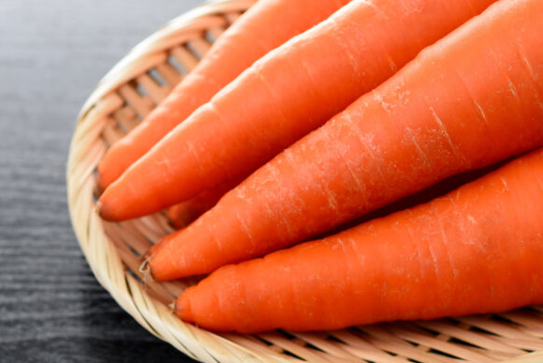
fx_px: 2263
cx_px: 418
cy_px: 133
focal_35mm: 150
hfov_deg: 13.6
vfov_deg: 9.1
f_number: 5.3
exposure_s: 1/80
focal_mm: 85
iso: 125
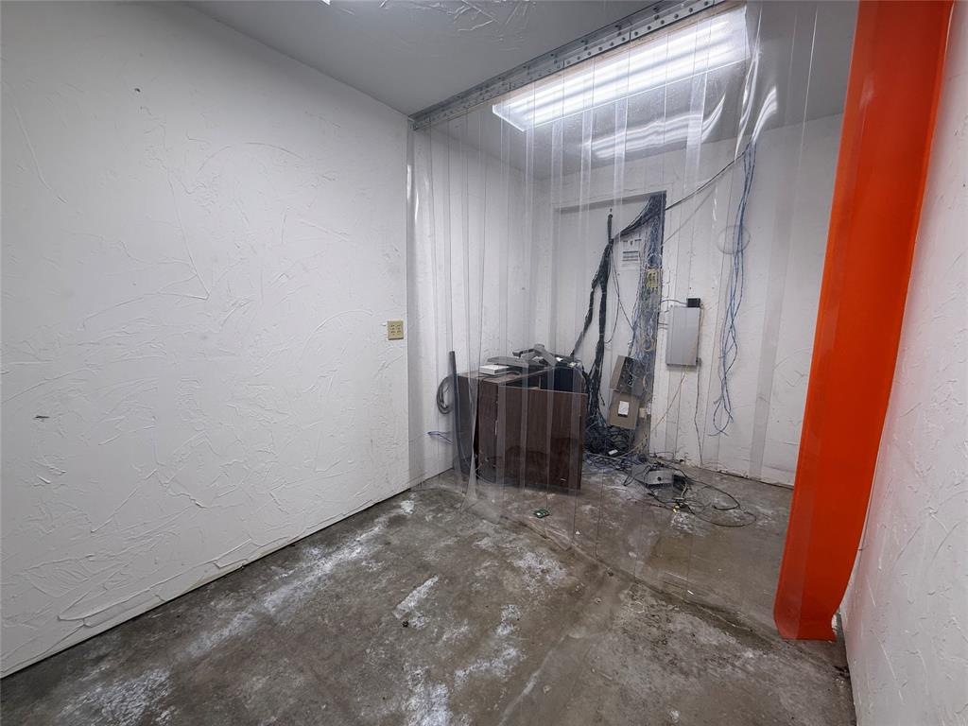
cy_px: 363
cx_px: 484
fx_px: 391
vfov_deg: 85.7
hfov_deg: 102.1
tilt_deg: -8.1
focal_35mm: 14
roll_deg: -0.6
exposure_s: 1/120
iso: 100
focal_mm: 2.22
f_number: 2.2
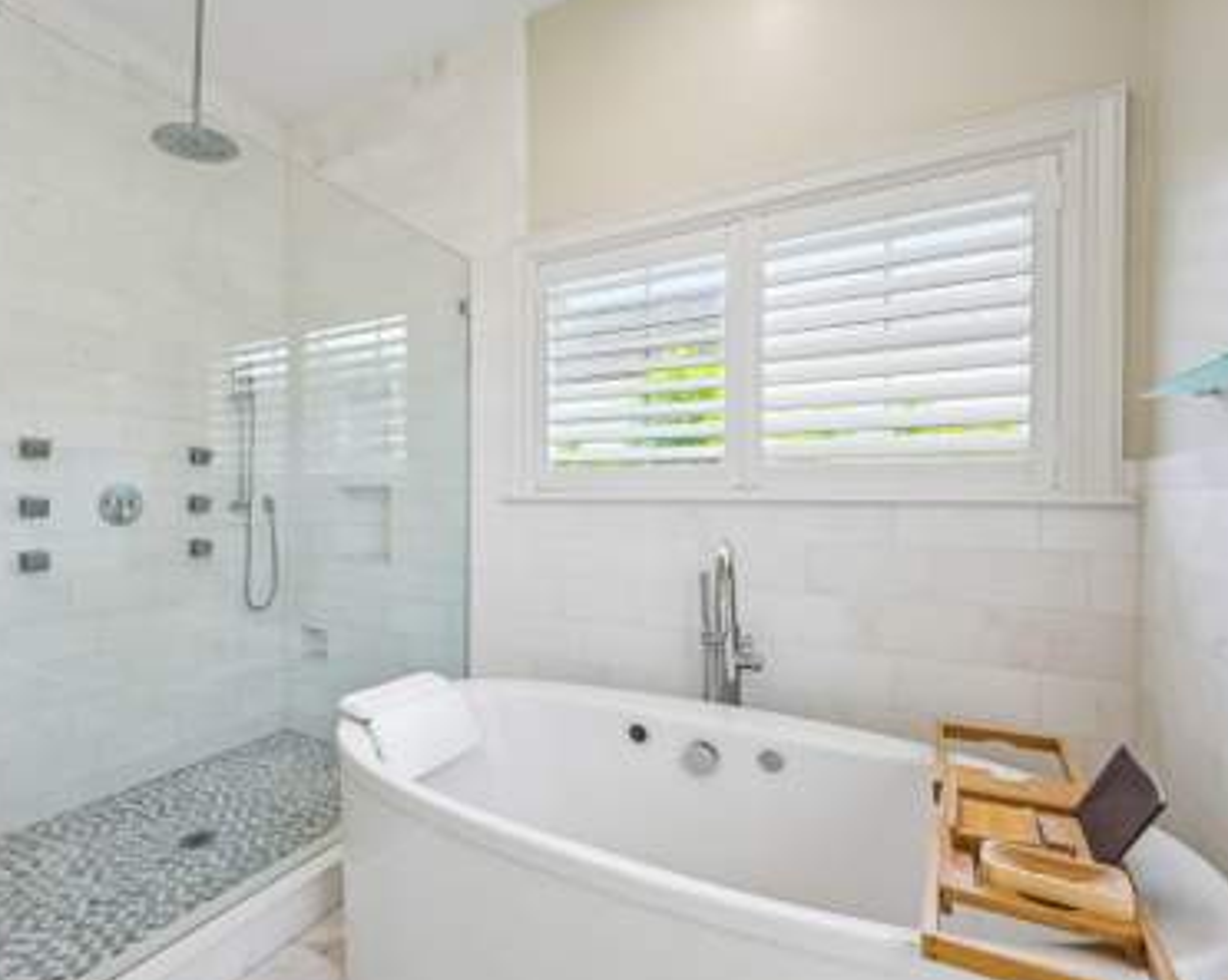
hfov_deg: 88.5
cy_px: 498
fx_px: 617
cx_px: 487
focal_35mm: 17
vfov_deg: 76.9
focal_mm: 14
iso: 100
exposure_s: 1/15
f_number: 8
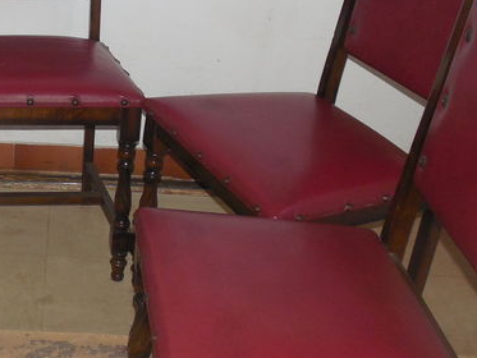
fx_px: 924
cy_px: 119
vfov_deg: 21.9
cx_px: 12
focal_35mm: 67
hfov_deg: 27.5
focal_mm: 4.5
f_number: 3.3
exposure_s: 1/25
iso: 200
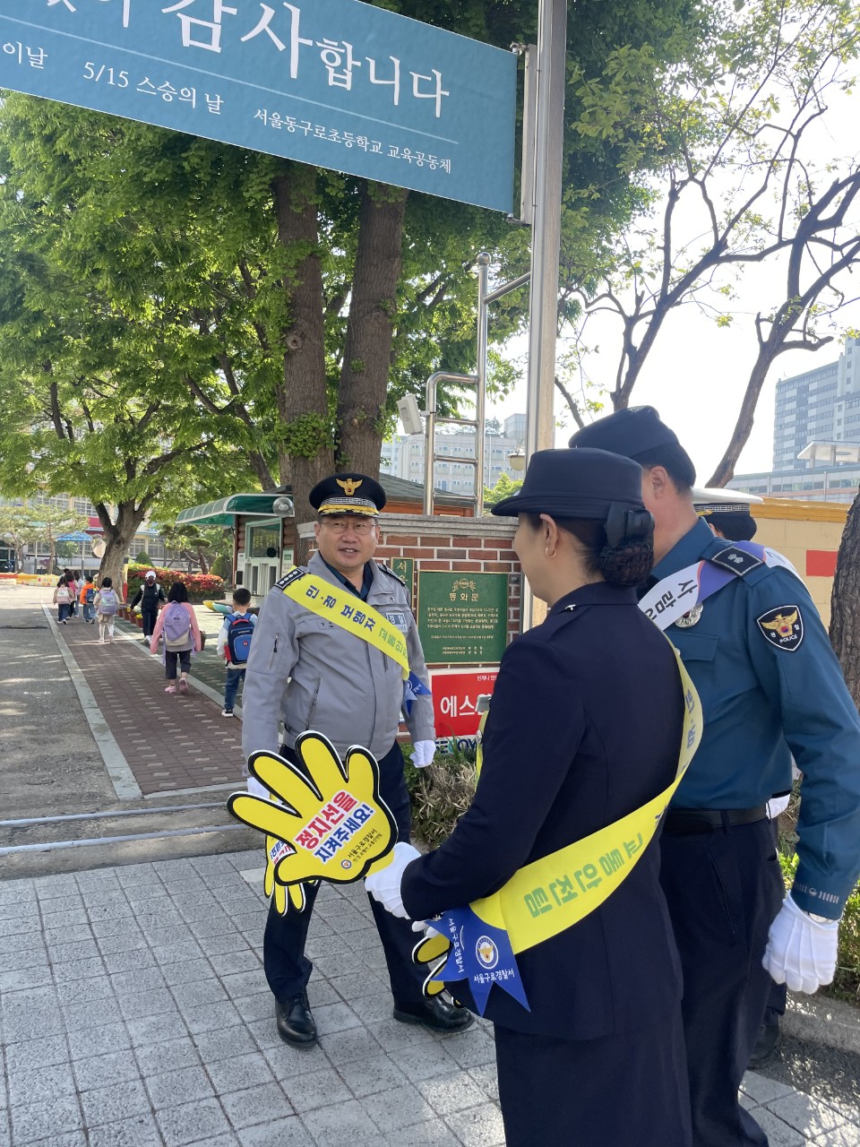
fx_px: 861
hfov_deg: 53.1
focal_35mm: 26
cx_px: 430
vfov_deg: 67.3
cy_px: 574
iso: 32
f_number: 1.6
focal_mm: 4.2
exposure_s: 1/769
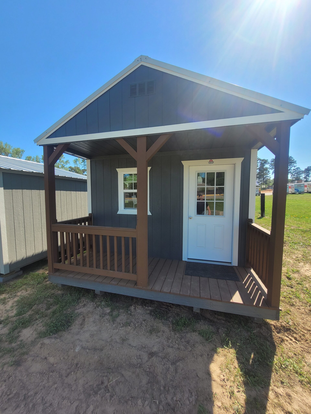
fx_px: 156
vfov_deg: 106.2
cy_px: 207
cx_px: 156
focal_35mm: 13
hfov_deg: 89.9
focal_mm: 1.74
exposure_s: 1/917
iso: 40
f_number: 2.2
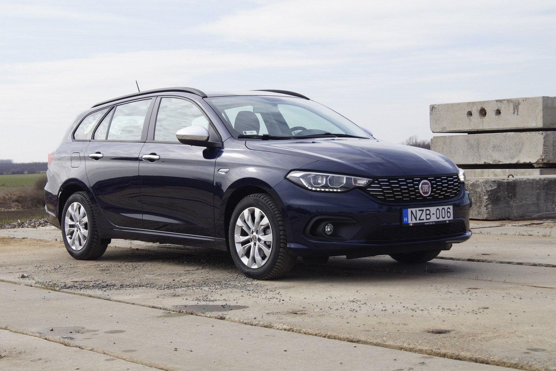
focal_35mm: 60
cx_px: 278
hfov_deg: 33.4
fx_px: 927
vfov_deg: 22.6
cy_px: 186
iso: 100
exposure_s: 1/160
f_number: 10
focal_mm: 40
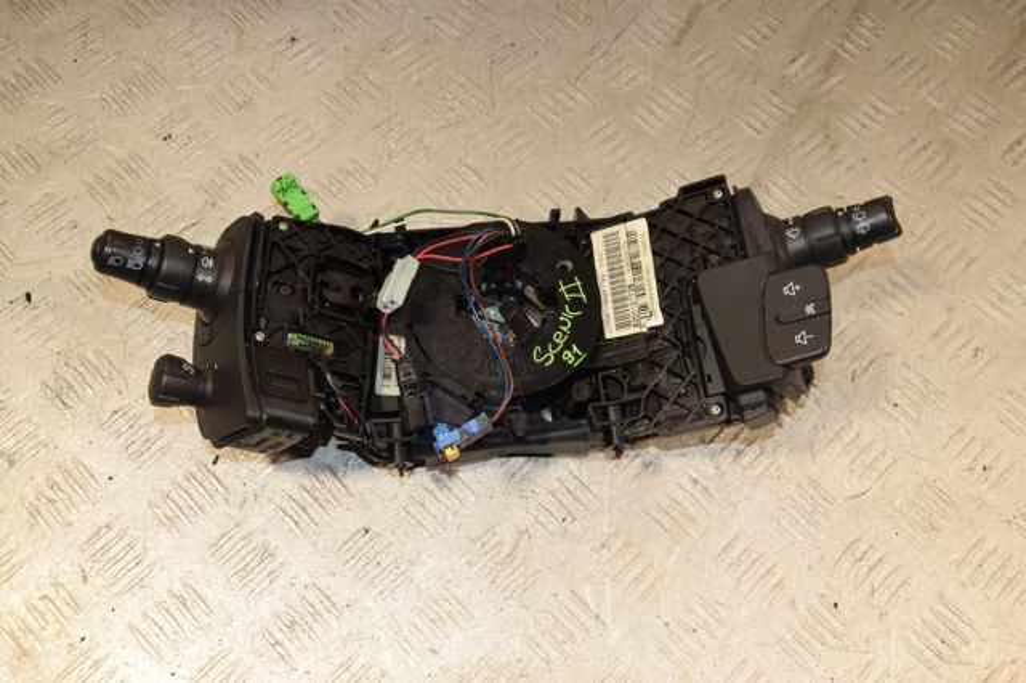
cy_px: 342
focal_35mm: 38
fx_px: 1068
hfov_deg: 51.3
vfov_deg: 35.5
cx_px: 513
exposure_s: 1/200
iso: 800
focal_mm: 25
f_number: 6.3
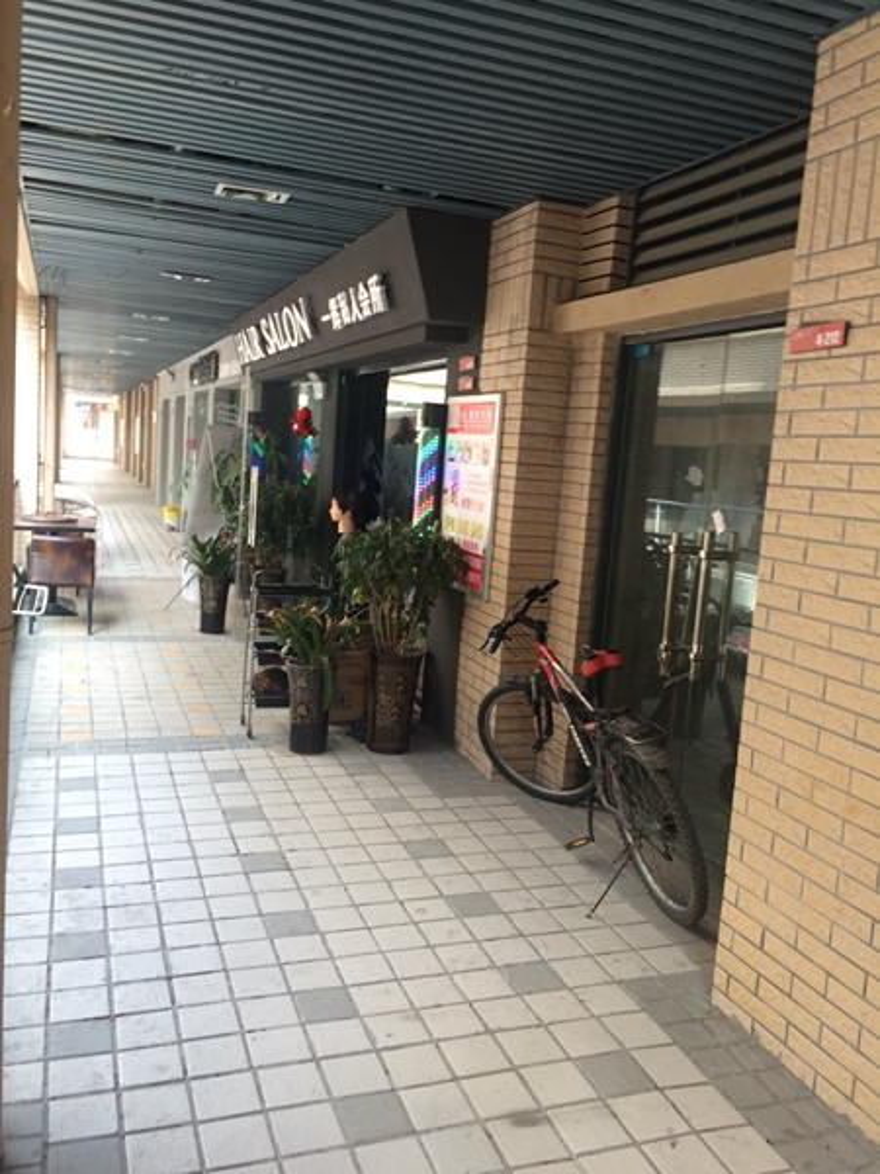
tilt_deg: -9.1
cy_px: 587
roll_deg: -3.8
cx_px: 440
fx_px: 983
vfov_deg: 61.7
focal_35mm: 29
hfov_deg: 48.2
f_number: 2.2
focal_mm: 4.15
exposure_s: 1/60
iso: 32
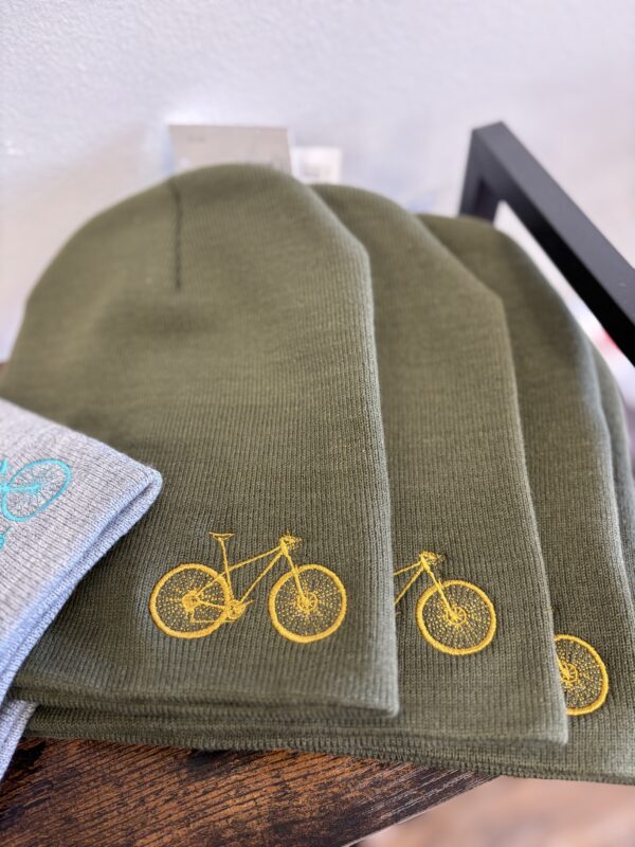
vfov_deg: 67.3
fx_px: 636
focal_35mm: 26
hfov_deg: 53.1
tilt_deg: -57.6
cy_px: 424
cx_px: 318
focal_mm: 5.96
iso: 160
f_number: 1.6
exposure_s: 1/60
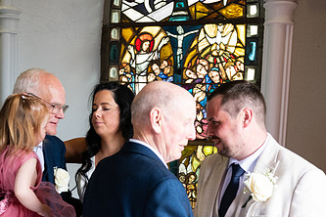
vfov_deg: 22.0
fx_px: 552
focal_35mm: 61
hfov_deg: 32.7
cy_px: 173
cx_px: 124
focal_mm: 35
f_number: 3.5
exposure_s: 1/160
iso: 640
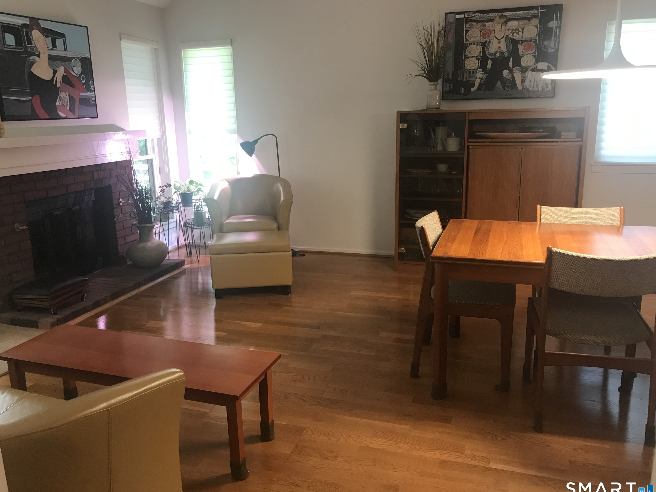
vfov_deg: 48.2
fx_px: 550
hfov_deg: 61.7
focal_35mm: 29
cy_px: 245
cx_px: 327
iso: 50
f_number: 1.8
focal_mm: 3.99
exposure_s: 1/15
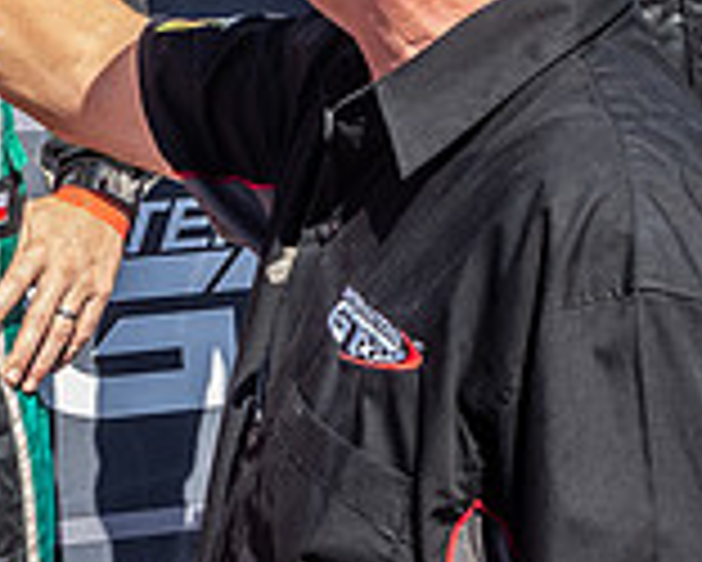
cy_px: -265
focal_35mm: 143
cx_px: 122
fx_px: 2973
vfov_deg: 10.5
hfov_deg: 13.4
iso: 64
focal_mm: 19
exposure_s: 1/125
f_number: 6.3
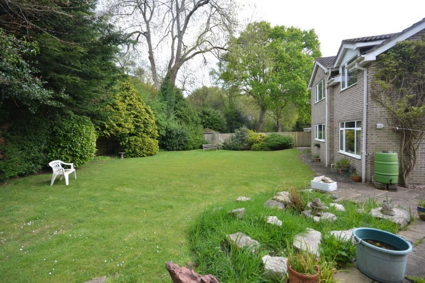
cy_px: 142
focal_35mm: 15
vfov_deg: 77.3
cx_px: 212
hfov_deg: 100.4
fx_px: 177
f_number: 8
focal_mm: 10
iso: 400
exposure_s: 1/200
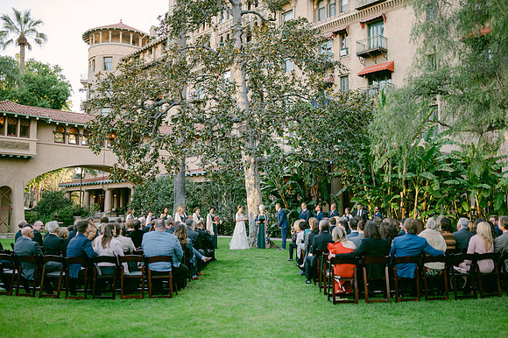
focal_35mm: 36
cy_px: 169
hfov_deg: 53.5
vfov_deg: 37.1
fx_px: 504
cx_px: 254
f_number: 1.4
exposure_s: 1/2500
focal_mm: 35
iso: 1000
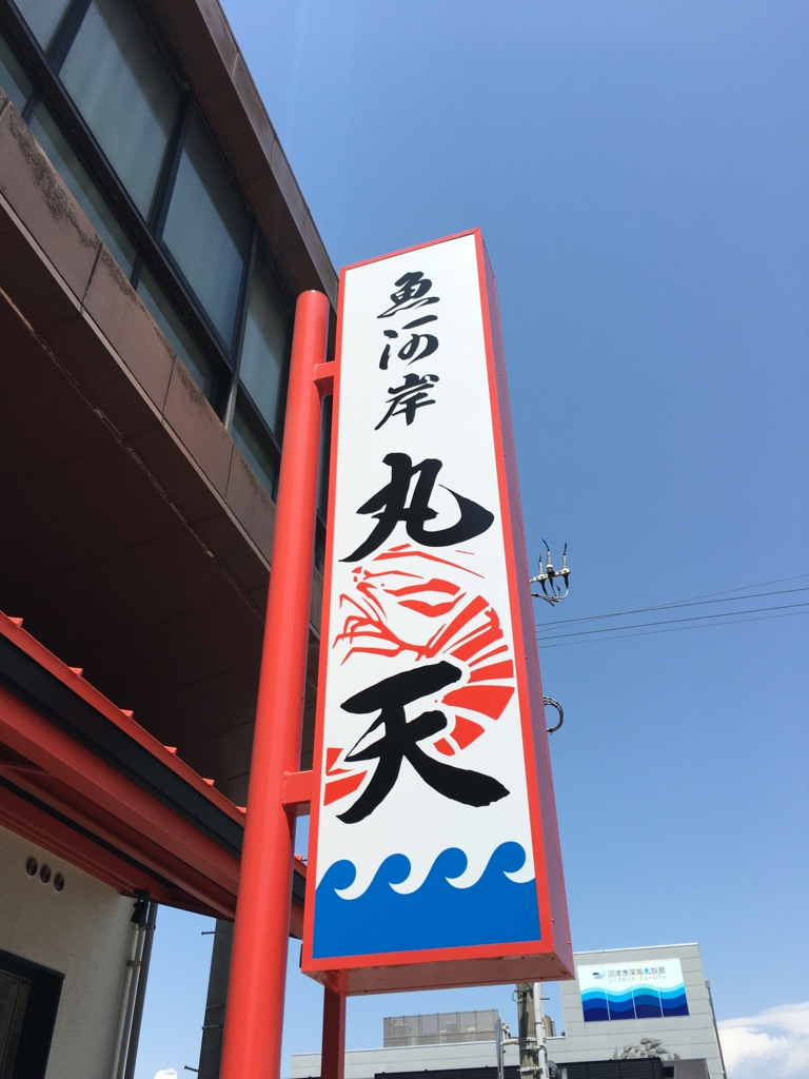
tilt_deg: +38.8
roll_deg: +0.5
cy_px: 540
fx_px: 904
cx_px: 404
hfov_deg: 48.2
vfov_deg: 61.7
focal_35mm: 29
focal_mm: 4.15
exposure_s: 1/1876
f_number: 2.2
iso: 25
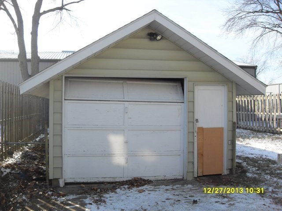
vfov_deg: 41.8
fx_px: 277
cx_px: 141
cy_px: 106
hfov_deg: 54.0
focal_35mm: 34
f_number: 2.8
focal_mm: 6.3
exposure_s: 1/750
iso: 80
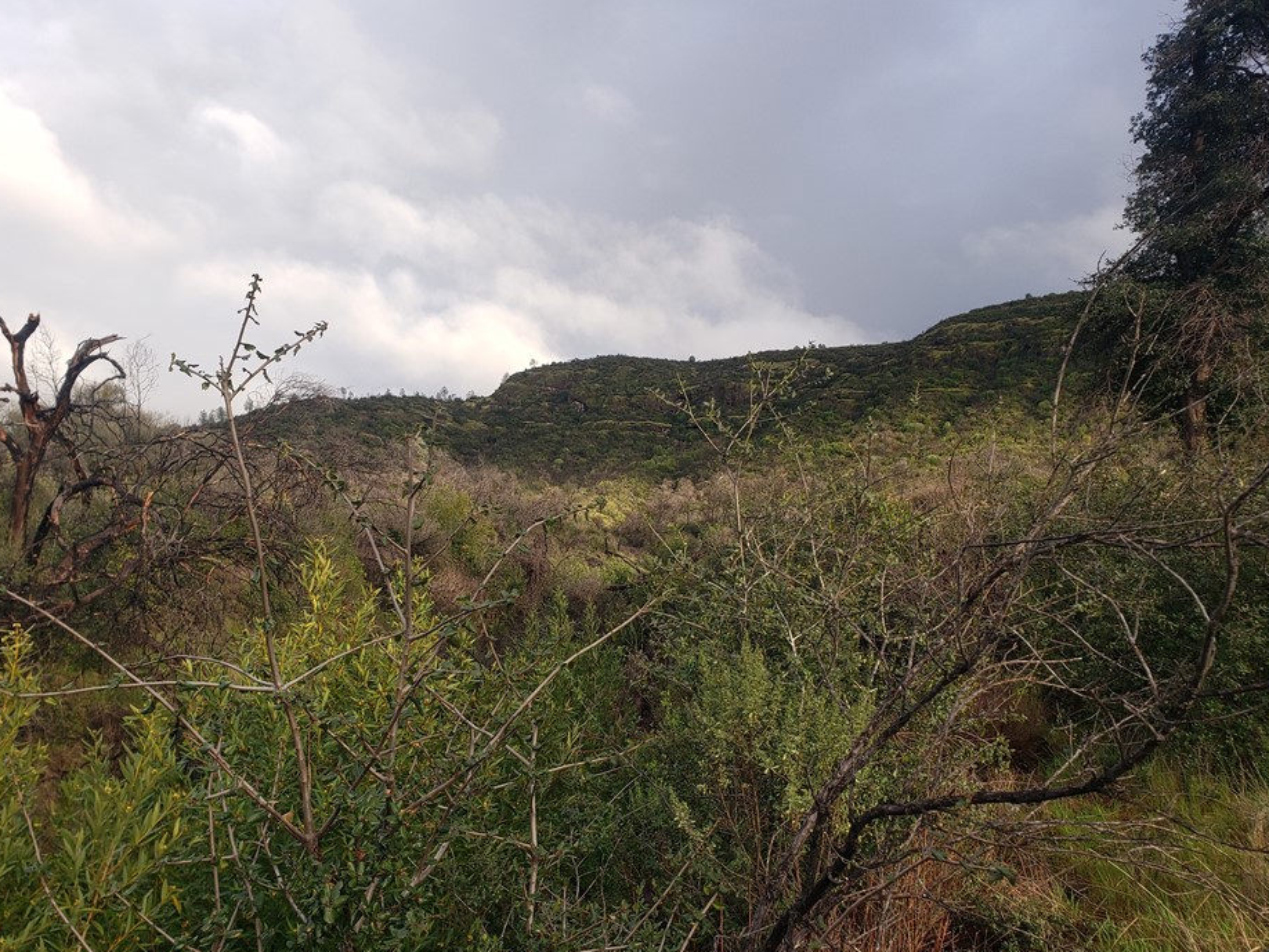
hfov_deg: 61.6
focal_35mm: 29
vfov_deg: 48.2
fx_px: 1063
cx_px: 604
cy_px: 507
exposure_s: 1/281
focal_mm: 4.3
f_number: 2.4
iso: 50
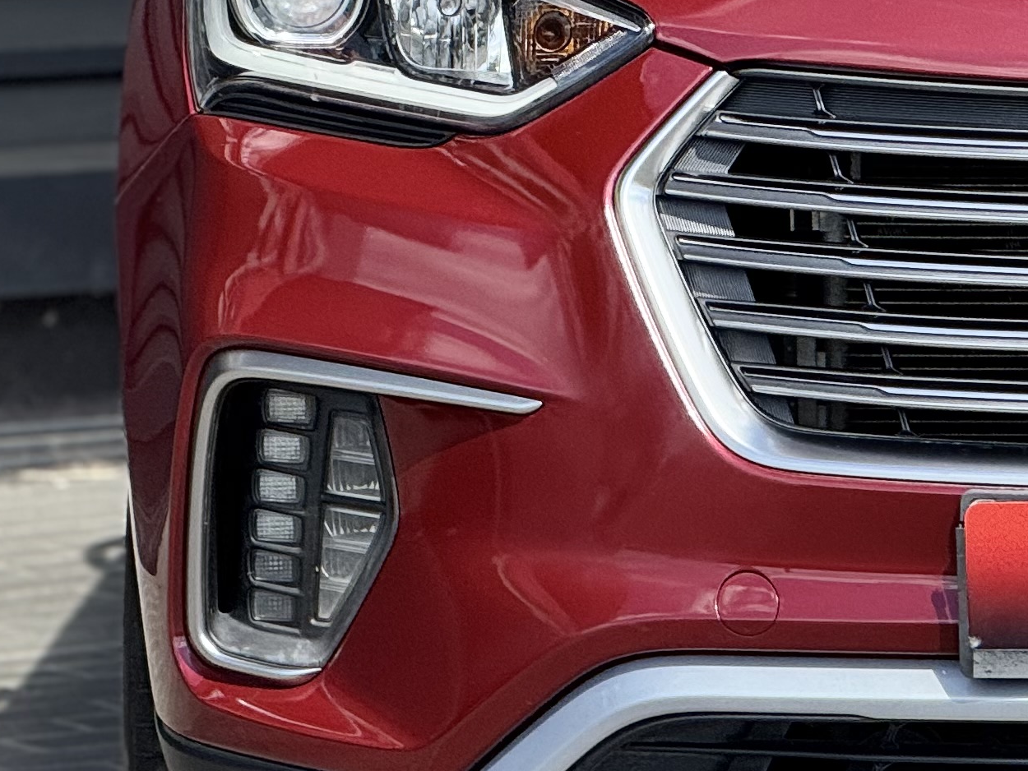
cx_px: 1267
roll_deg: +0.6
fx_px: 11495
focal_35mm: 387
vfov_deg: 3.8
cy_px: -64
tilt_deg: -2.9
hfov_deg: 5.1
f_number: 2.8
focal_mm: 15.66
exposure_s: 1/1004
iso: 50
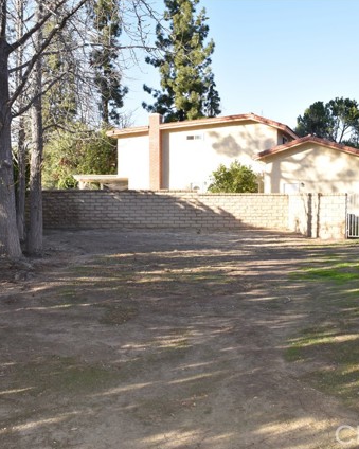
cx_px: 212
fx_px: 452
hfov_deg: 43.2
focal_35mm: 34
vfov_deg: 52.9
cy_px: 224
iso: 800
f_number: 14
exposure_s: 1/200
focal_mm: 24
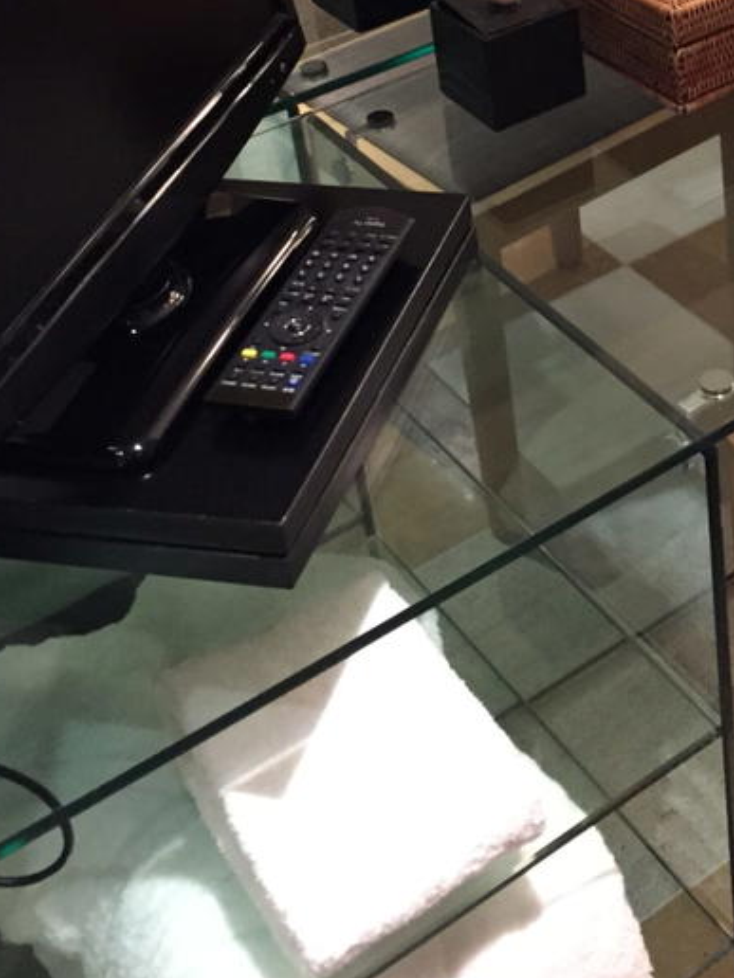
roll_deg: +3.1
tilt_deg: -26.3
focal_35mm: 63
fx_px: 1781
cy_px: 11
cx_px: 742
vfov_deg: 28.9
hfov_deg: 22.4
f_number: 2.2
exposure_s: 1/30
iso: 250
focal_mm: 4.15
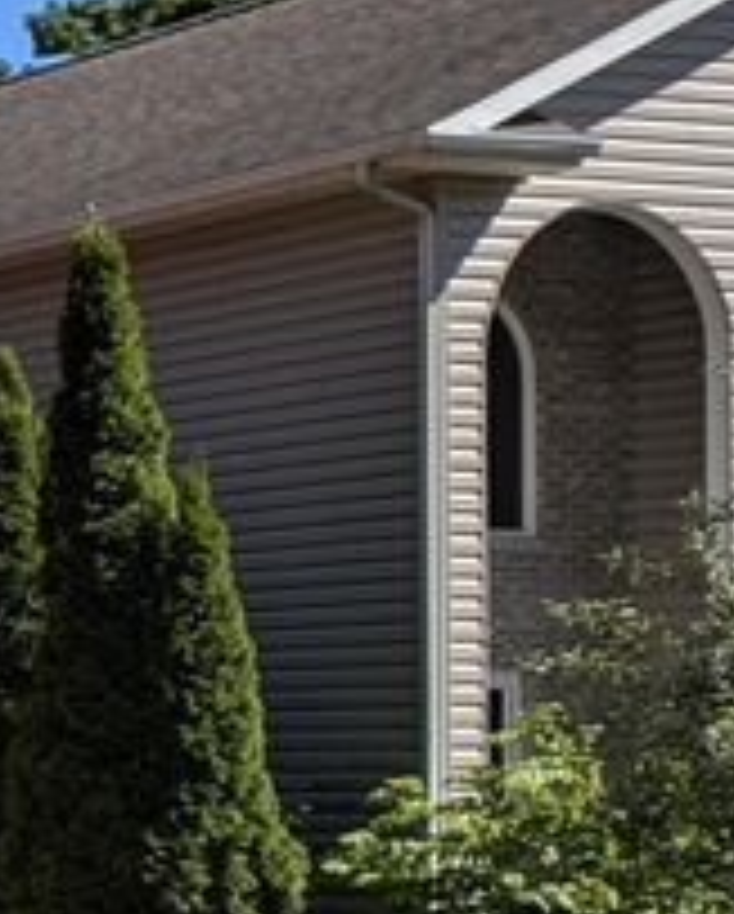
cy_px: 709
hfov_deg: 10.3
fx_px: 3333
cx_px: -1193
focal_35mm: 123
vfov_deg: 15.5
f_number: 1.89
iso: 46
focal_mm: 5.43
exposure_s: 1/2155
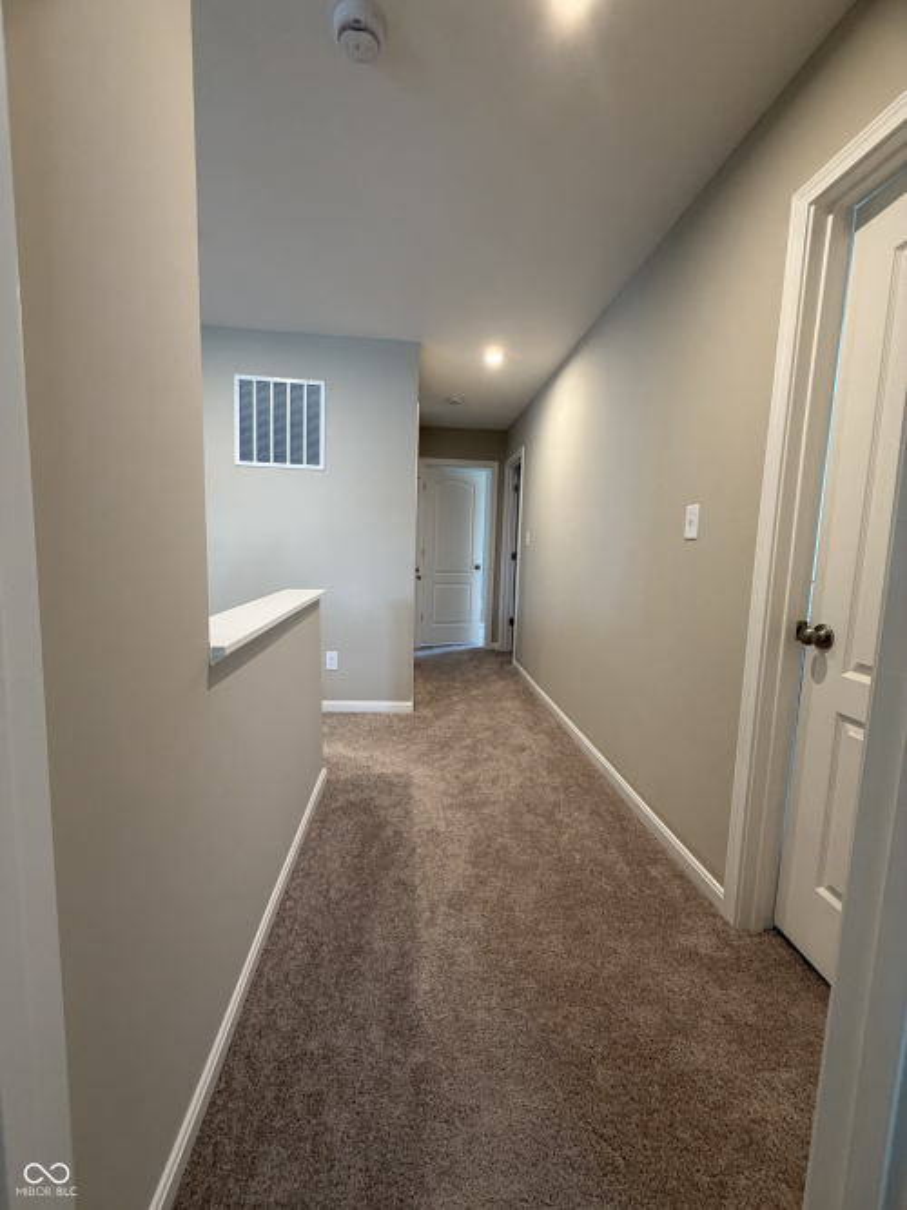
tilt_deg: -6.5
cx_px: 454
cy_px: 605
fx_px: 489
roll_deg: -1.8
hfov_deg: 85.7
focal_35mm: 14
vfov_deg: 102.1
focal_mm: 2.22
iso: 250
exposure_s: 1/120
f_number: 2.2
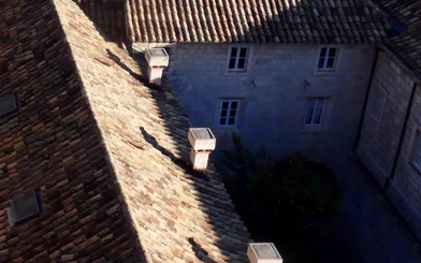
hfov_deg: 24.6
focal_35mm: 78
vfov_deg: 16.1
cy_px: -53
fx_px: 895
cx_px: -45
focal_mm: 9.12
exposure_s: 1/8000
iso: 800
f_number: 2.8
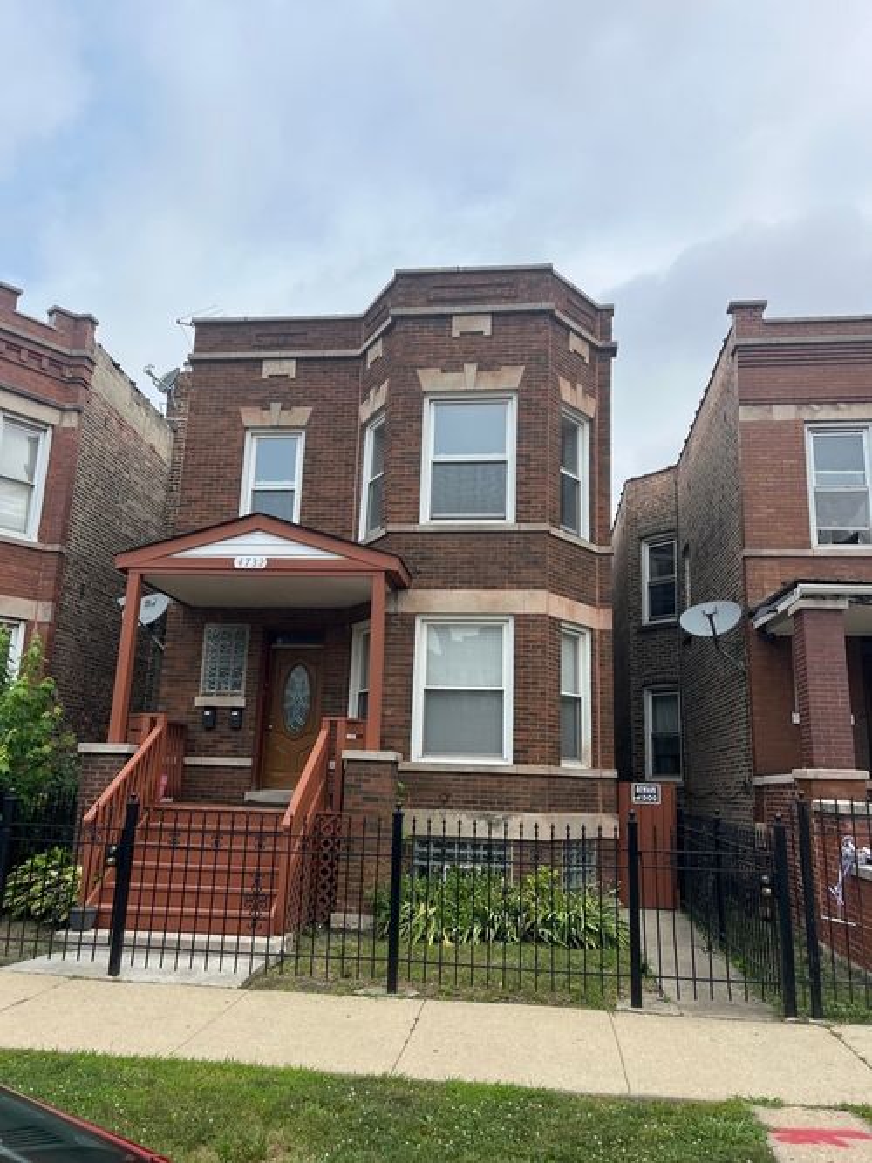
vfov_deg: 67.3
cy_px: 582
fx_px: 874
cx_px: 436
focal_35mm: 26
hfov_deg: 53.0
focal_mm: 5.1
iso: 50
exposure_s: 1/3215
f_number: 1.6
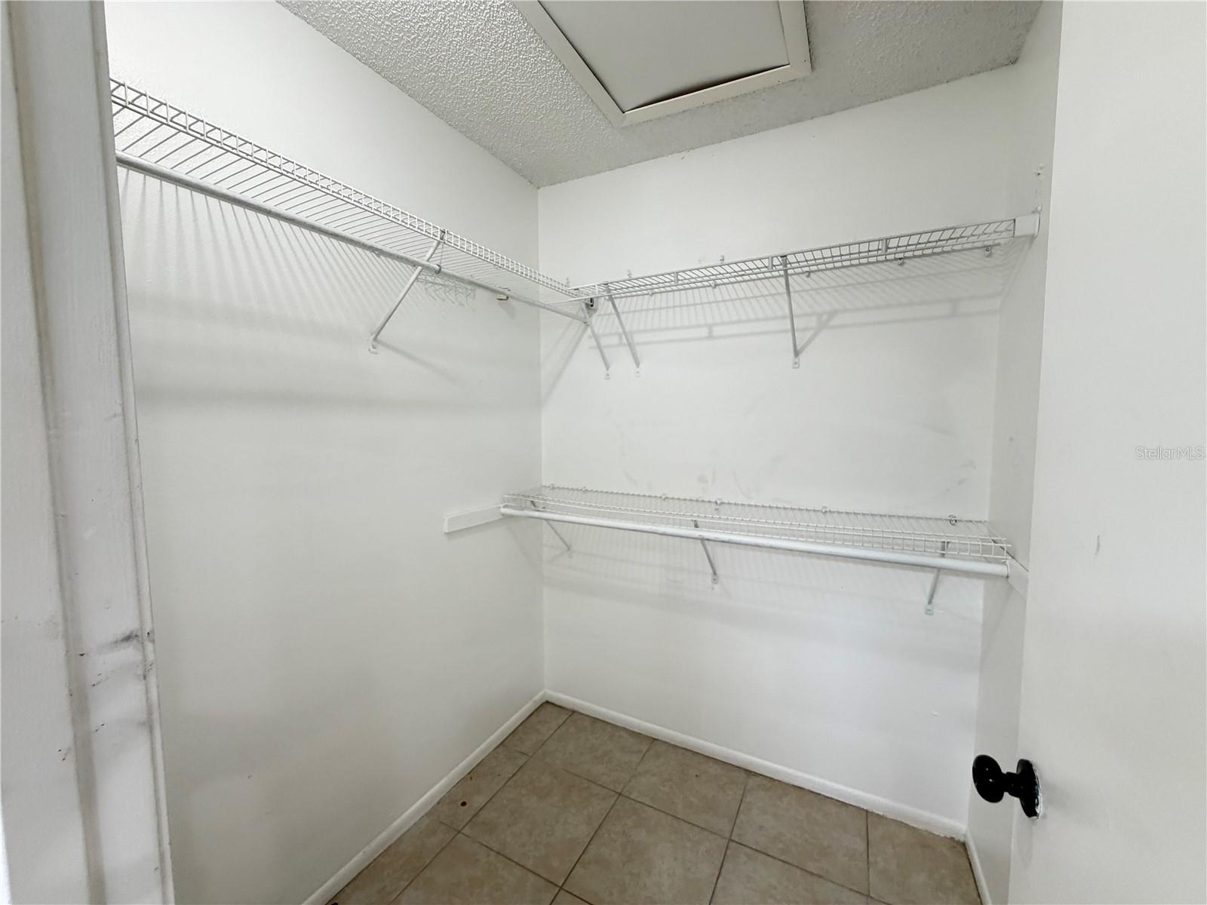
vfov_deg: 85.7
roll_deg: +0.2
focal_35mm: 14
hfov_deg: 102.1
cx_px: 604
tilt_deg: -4.6
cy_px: 452
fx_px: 488
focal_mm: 2.22
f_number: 2.2
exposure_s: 1/60
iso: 250
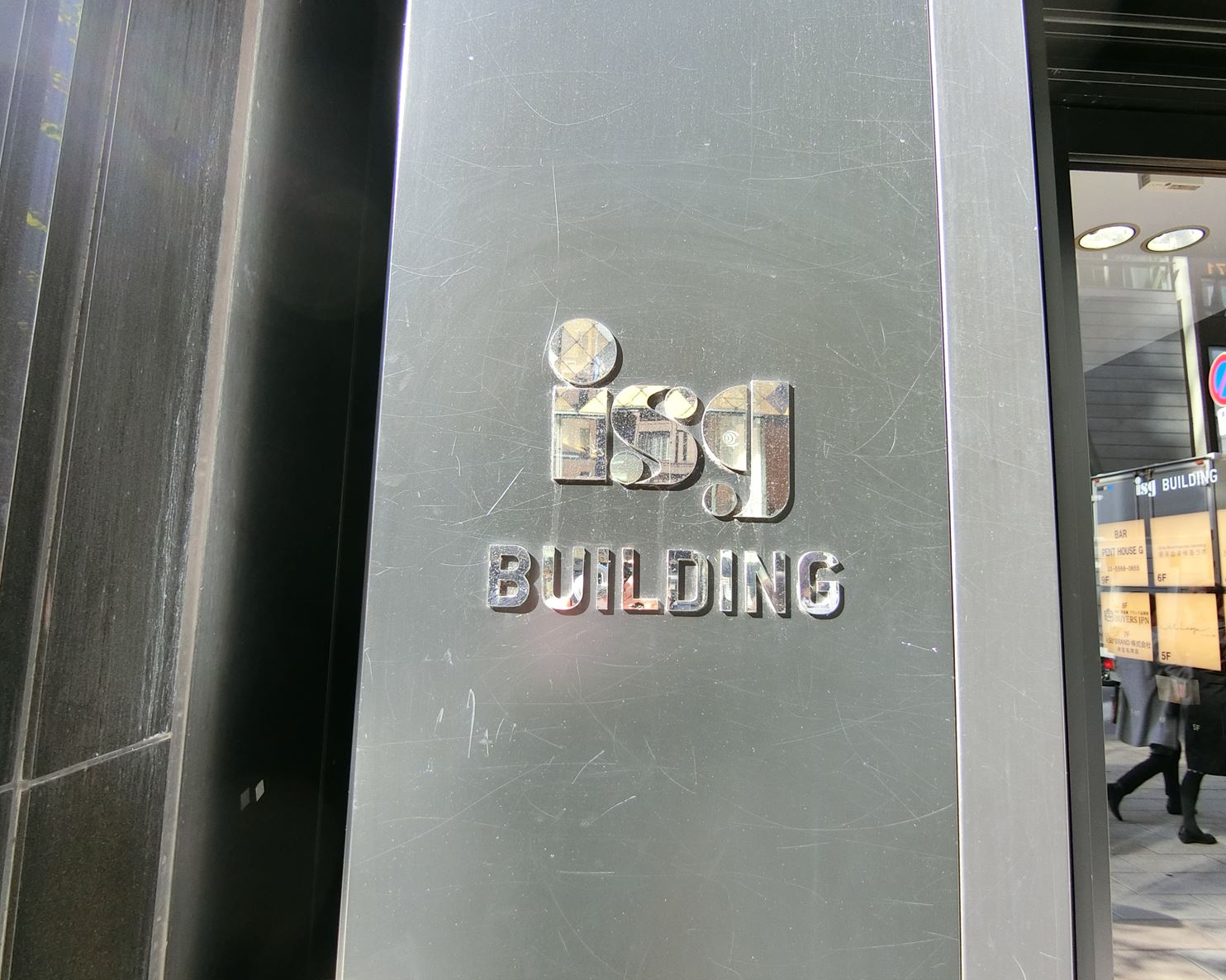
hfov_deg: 80.3
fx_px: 726
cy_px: 487
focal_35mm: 20
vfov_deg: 68.1
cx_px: 641
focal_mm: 4.06
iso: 160
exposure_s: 1/125
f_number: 2.7
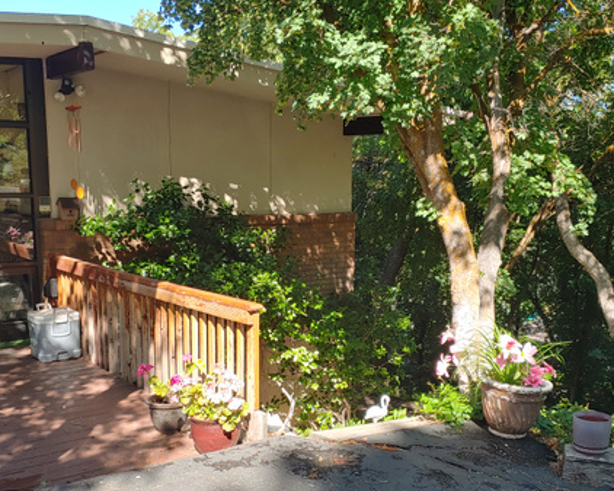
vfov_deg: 39.8
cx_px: 323
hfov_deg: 49.0
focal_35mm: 37
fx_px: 673
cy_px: 321
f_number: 1.5
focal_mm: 4.23
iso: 50
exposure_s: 1/503
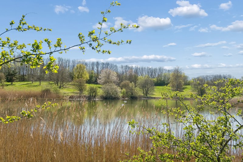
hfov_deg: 63.7
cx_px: 122
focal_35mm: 29
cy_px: 81
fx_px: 196
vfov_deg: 44.9
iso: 800
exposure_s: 1/3200
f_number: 6.3
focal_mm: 19.8
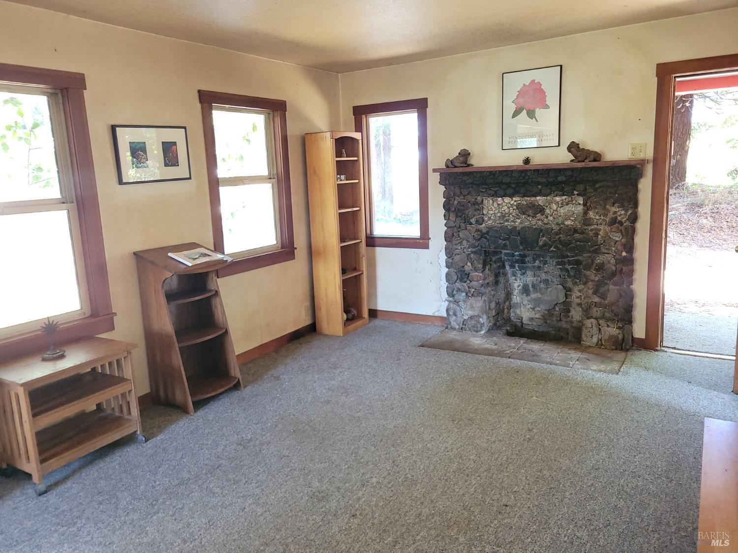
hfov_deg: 67.3
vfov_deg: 53.1
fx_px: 554
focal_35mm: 26
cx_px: 369
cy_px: 276
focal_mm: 5.4
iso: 320
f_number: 1.8
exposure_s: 1/40
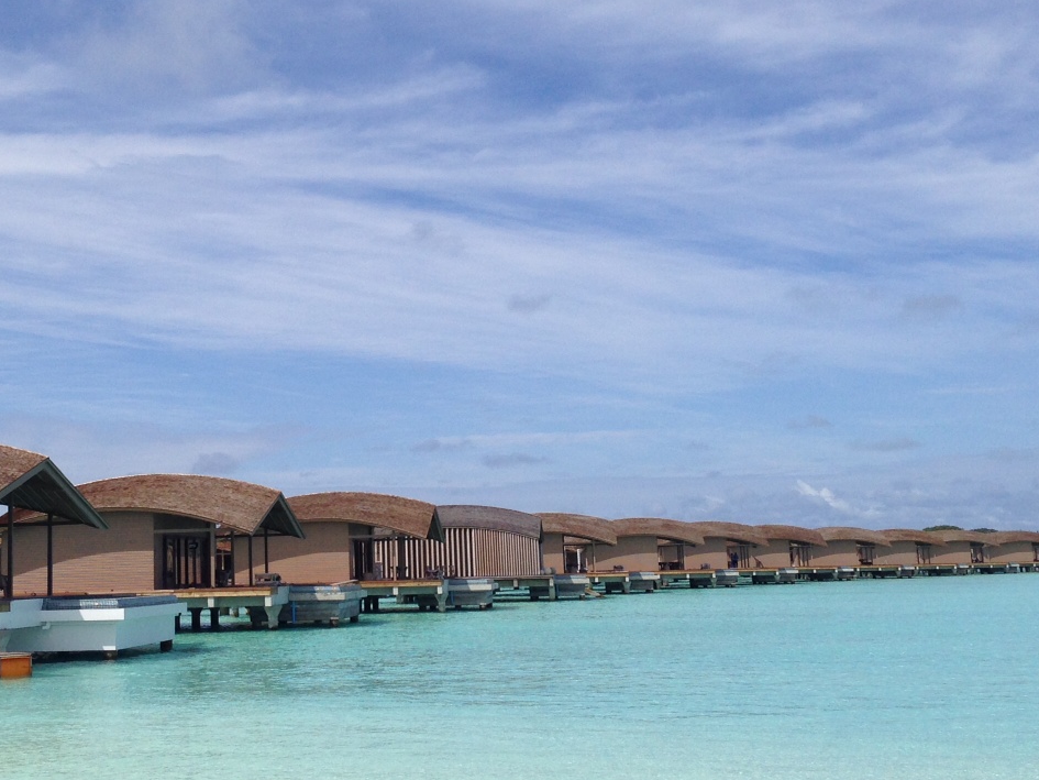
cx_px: 325
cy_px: 319
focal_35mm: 57
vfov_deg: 25.6
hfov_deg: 33.4
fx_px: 1711
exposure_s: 1/3195
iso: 50
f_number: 2.4
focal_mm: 4.12
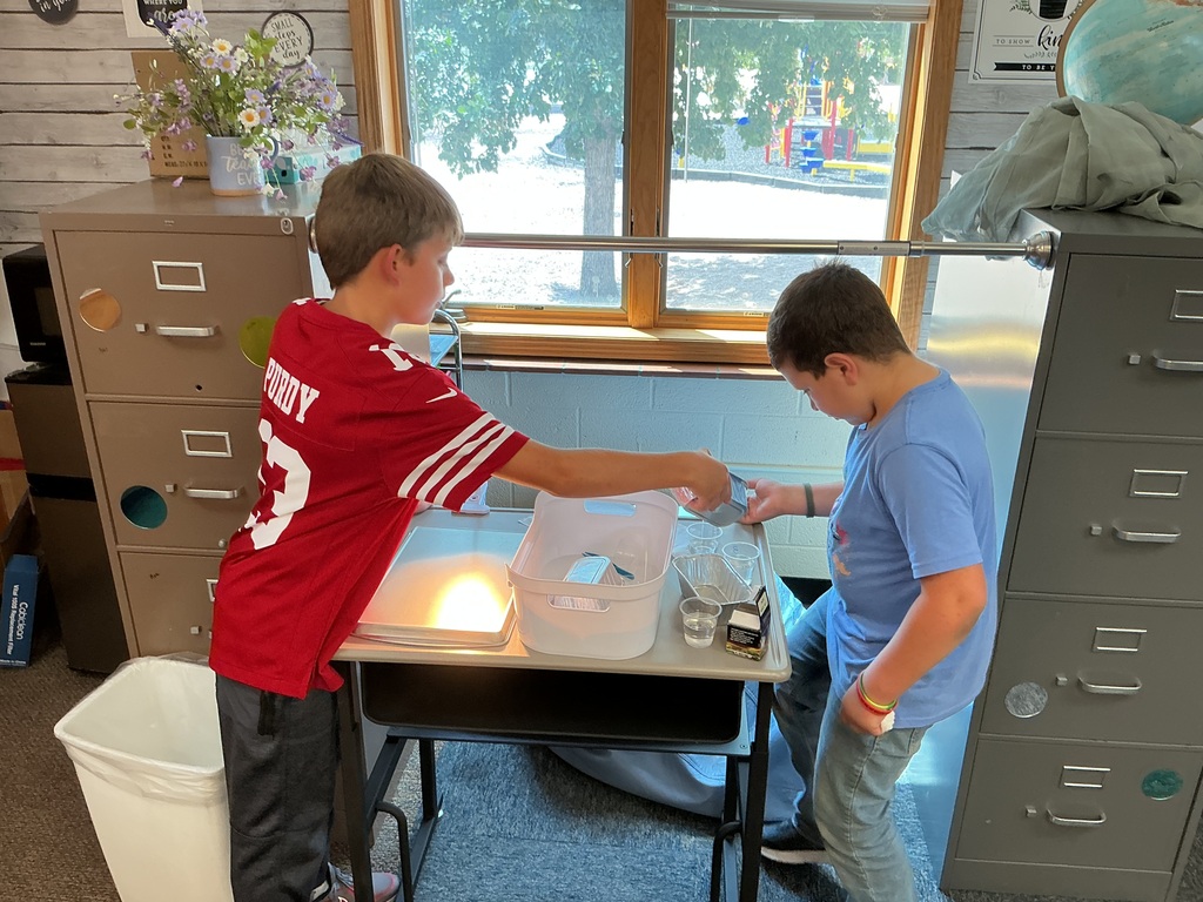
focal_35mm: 29
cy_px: 451
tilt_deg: -21.6
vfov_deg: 48.2
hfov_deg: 61.7
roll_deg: -0.6
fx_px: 1008
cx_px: 602
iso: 40
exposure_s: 1/60
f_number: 1.8
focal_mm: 3
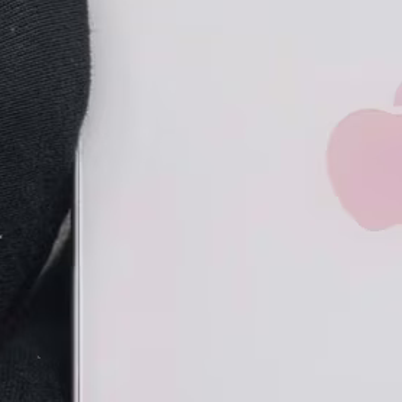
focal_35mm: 183
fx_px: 2404
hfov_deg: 9.5
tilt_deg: +3.9
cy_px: 208
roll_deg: +1.6
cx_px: 411
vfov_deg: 9.6
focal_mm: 6.76
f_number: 1.78
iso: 80
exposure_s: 1/100
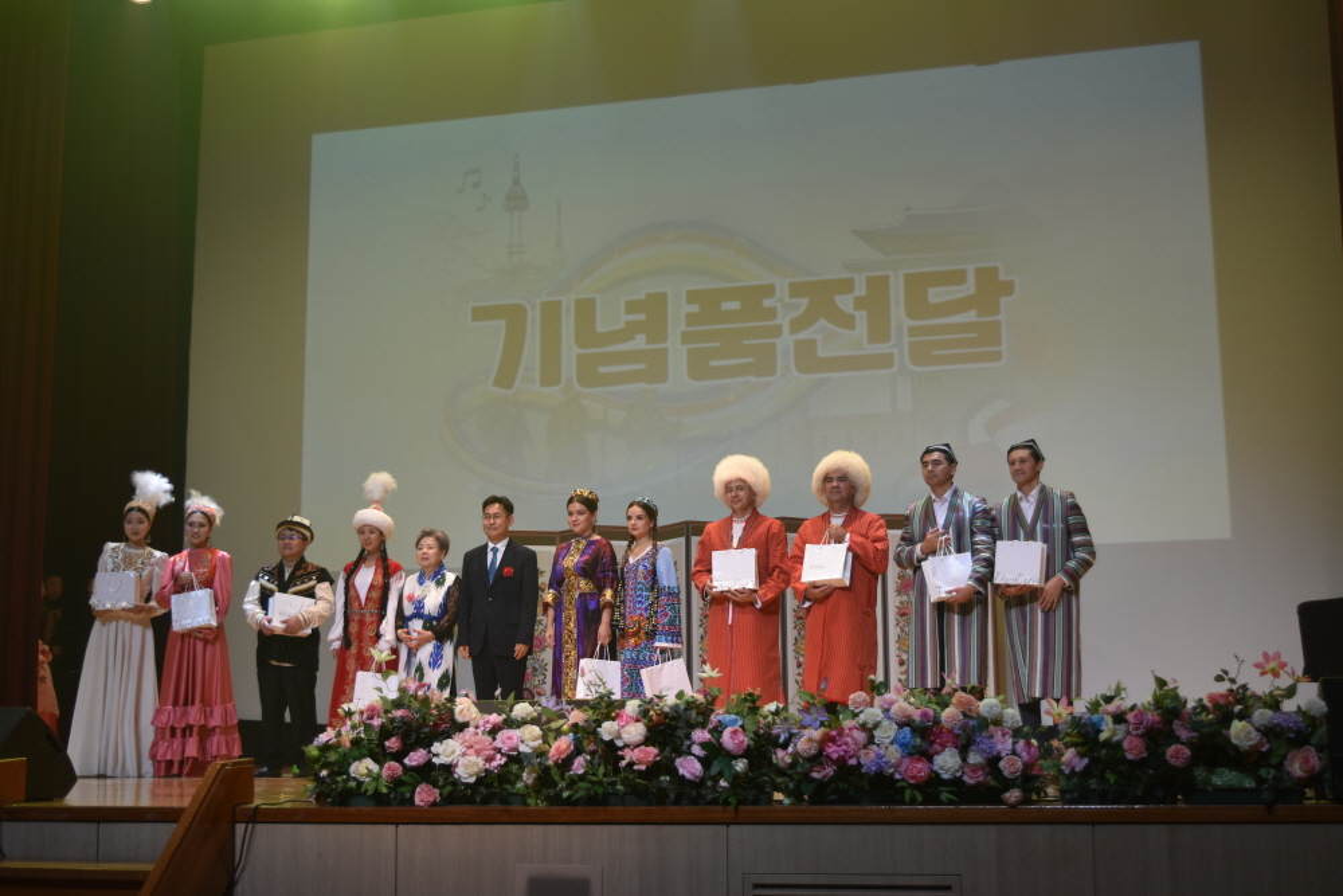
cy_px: 448
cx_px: 672
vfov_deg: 26.5
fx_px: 1903
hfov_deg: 38.9
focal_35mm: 51
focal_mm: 34
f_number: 5
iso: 400
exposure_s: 1/100
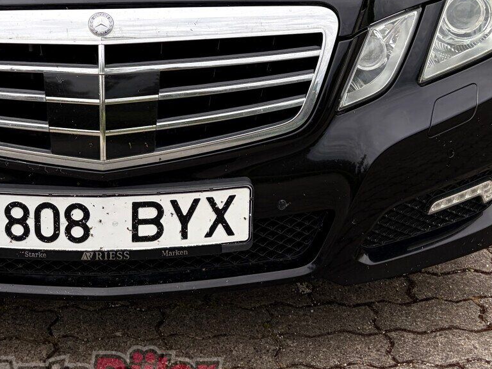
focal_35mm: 66
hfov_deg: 28.7
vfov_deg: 21.5
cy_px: -2
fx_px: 938
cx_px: 97
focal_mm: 5.96
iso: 50
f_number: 1.6
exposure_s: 1/773
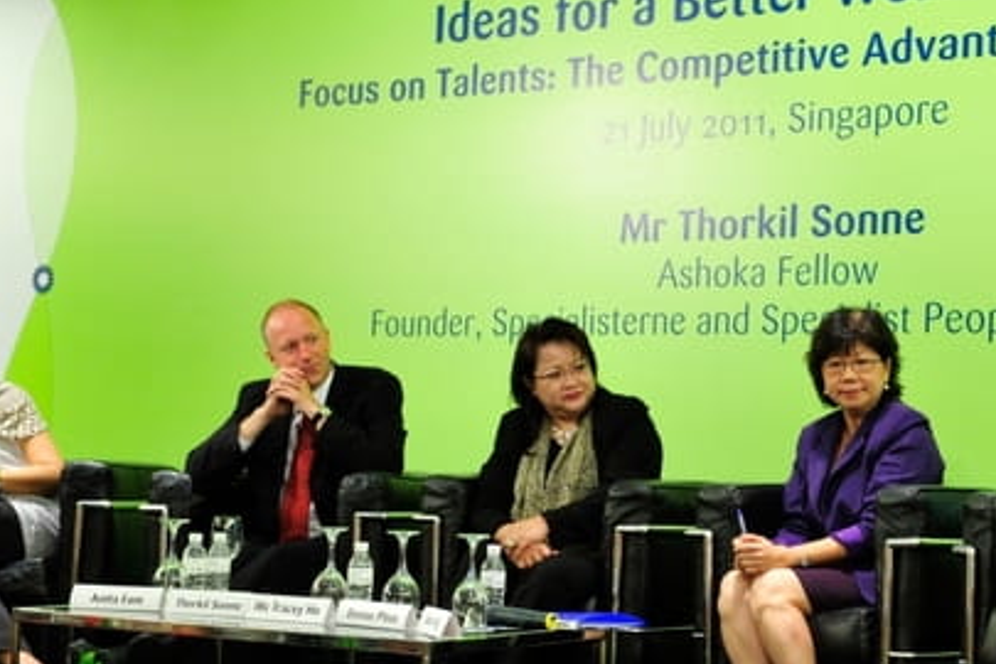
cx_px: 625
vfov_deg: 22.5
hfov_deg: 33.2
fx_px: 1660
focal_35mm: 60
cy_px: 444
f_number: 3.5
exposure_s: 1/80
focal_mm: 38
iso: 3200
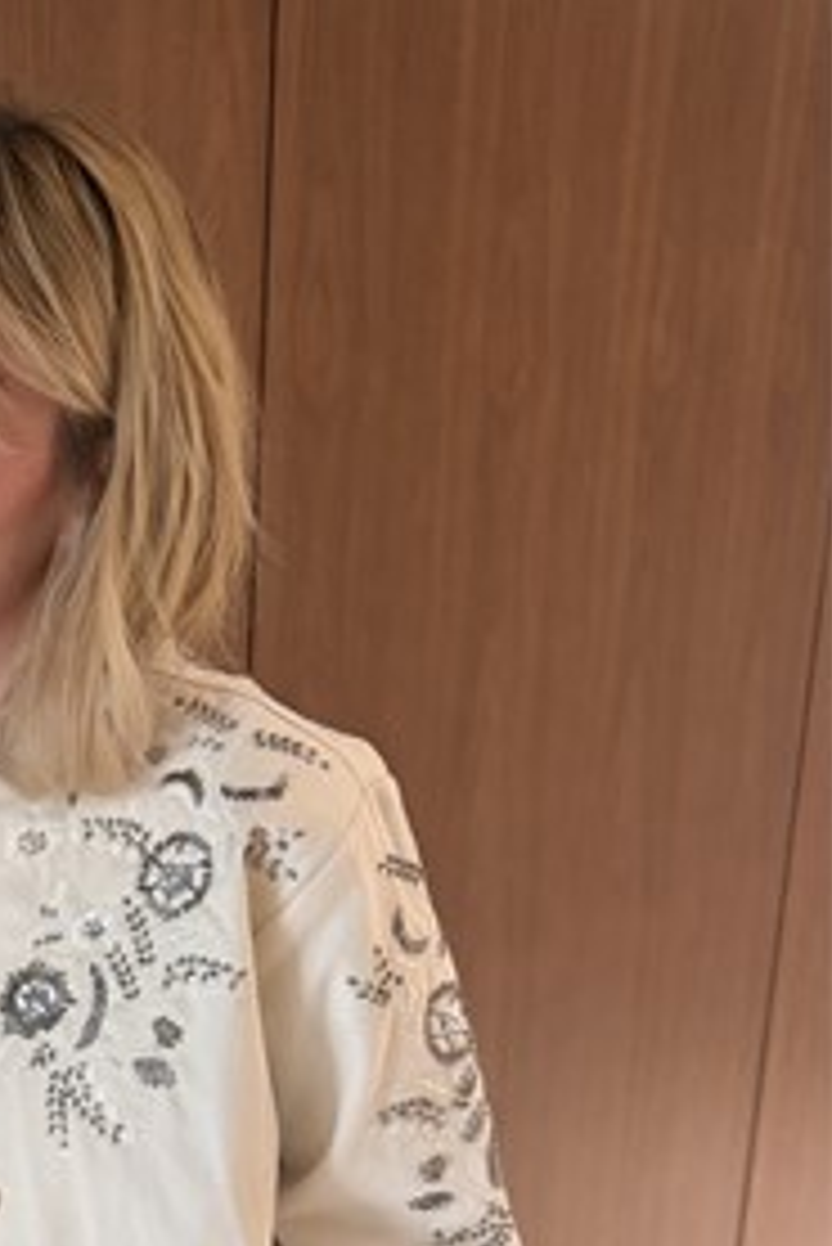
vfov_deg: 39.9
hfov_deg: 26.1
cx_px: -63
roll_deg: +1.0
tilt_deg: -16.1
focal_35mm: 48
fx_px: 1662
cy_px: 942
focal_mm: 6.76
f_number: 1.78
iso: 320
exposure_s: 1/50
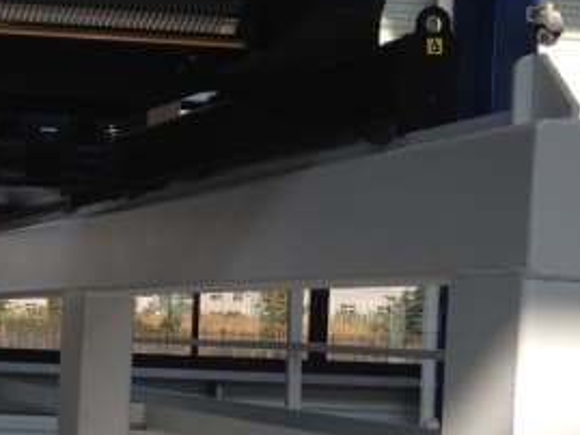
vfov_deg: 14.2
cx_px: -164
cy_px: 340
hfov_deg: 17.7
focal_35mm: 104
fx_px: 1743
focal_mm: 4.28
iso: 64
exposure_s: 1/269
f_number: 2.4
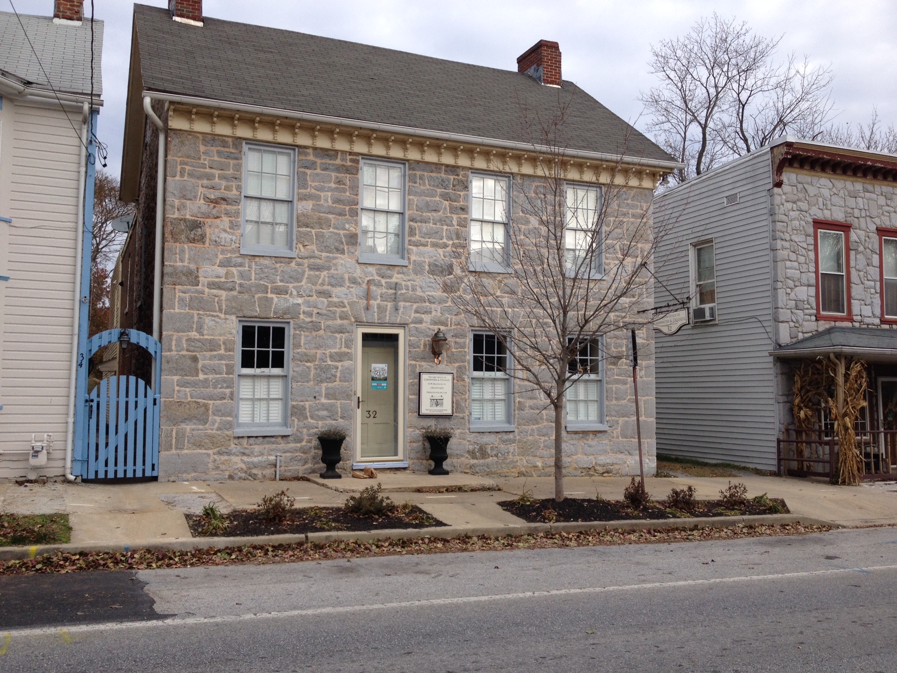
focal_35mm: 35
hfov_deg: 52.6
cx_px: 448
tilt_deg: +5.0
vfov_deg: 40.7
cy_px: 336
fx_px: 907
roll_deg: -1.1
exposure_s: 1/968
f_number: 2.4
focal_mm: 4.28
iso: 50
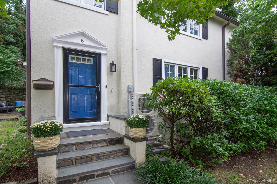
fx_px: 127
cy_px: 92
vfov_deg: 72.0
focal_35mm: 16
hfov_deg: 95.0
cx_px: 138
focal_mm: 11
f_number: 8
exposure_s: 1/125
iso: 640
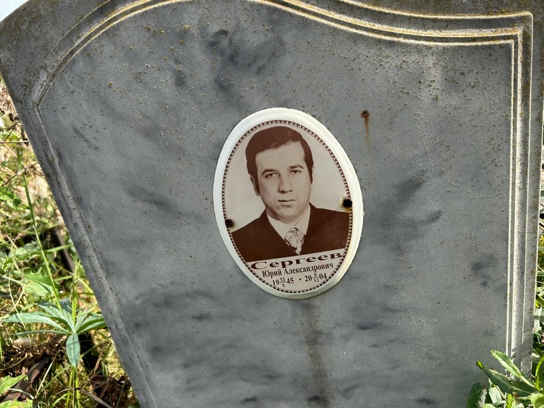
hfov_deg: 67.3
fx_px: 409
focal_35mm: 26
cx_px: 272
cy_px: 204
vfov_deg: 53.1
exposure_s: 1/1511
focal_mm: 5.7
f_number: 1.5
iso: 50
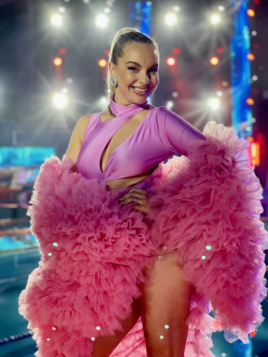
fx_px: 660
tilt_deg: -1.2
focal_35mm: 64
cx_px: 134
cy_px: 178
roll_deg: +0.0
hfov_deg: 22.9
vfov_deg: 30.3
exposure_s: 1/120
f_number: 2.2
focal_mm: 7.5
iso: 125
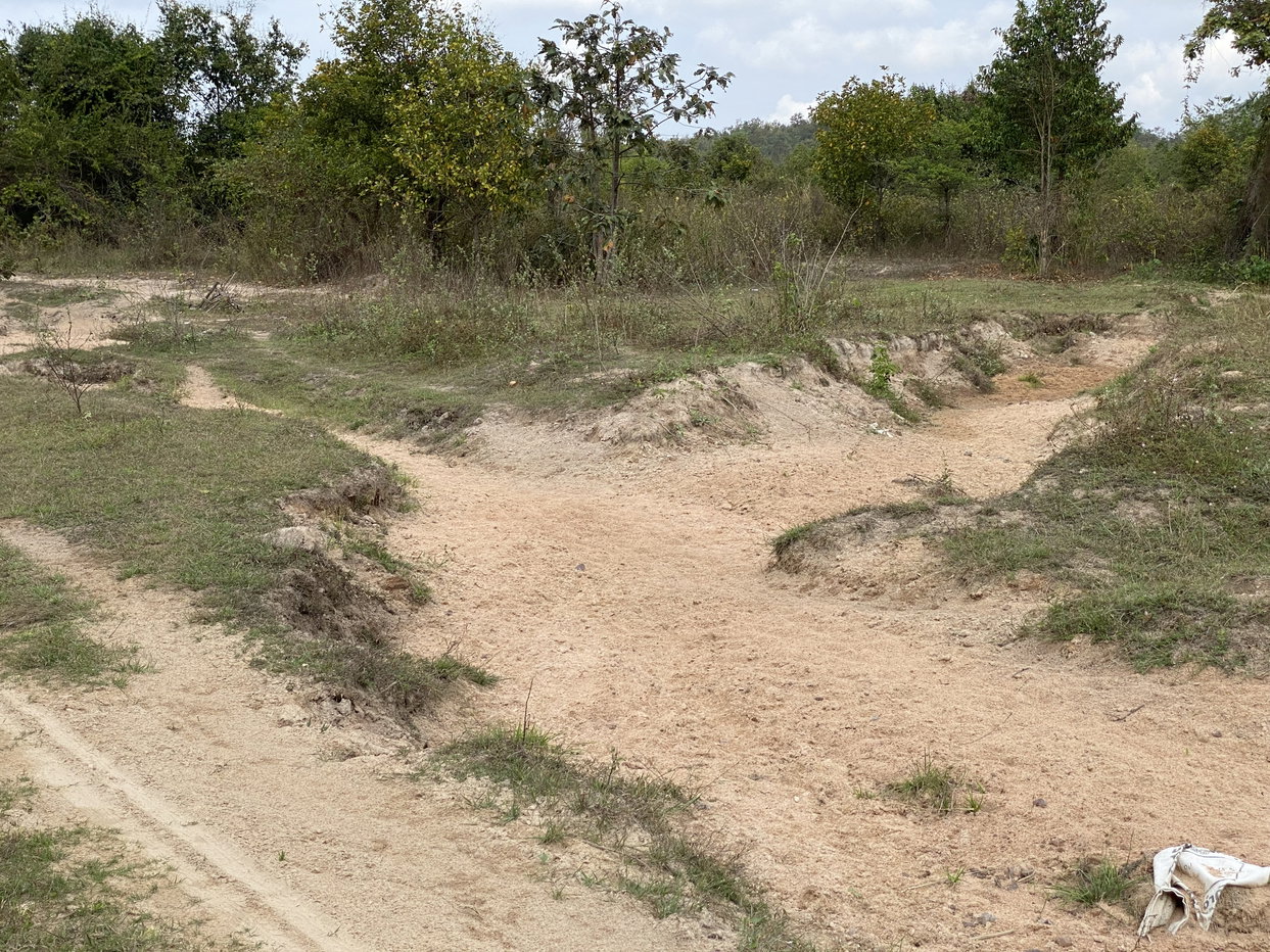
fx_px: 1908
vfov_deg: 28.0
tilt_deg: -5.7
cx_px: 635
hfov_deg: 36.8
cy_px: 476
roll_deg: +0.3
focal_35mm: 52
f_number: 2
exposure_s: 1/1332
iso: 20
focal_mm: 6
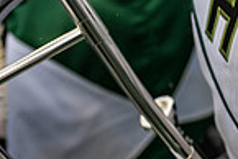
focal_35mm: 96
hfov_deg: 18.8
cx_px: 353
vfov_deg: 13.2
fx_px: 635
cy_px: -107
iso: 160
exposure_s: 1/500
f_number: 2.8
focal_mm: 24
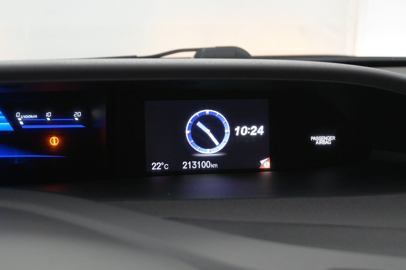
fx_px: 575
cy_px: 135
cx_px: 203
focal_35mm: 51
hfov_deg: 38.9
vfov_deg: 26.5
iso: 2500
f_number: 5
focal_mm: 34
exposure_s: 1/60
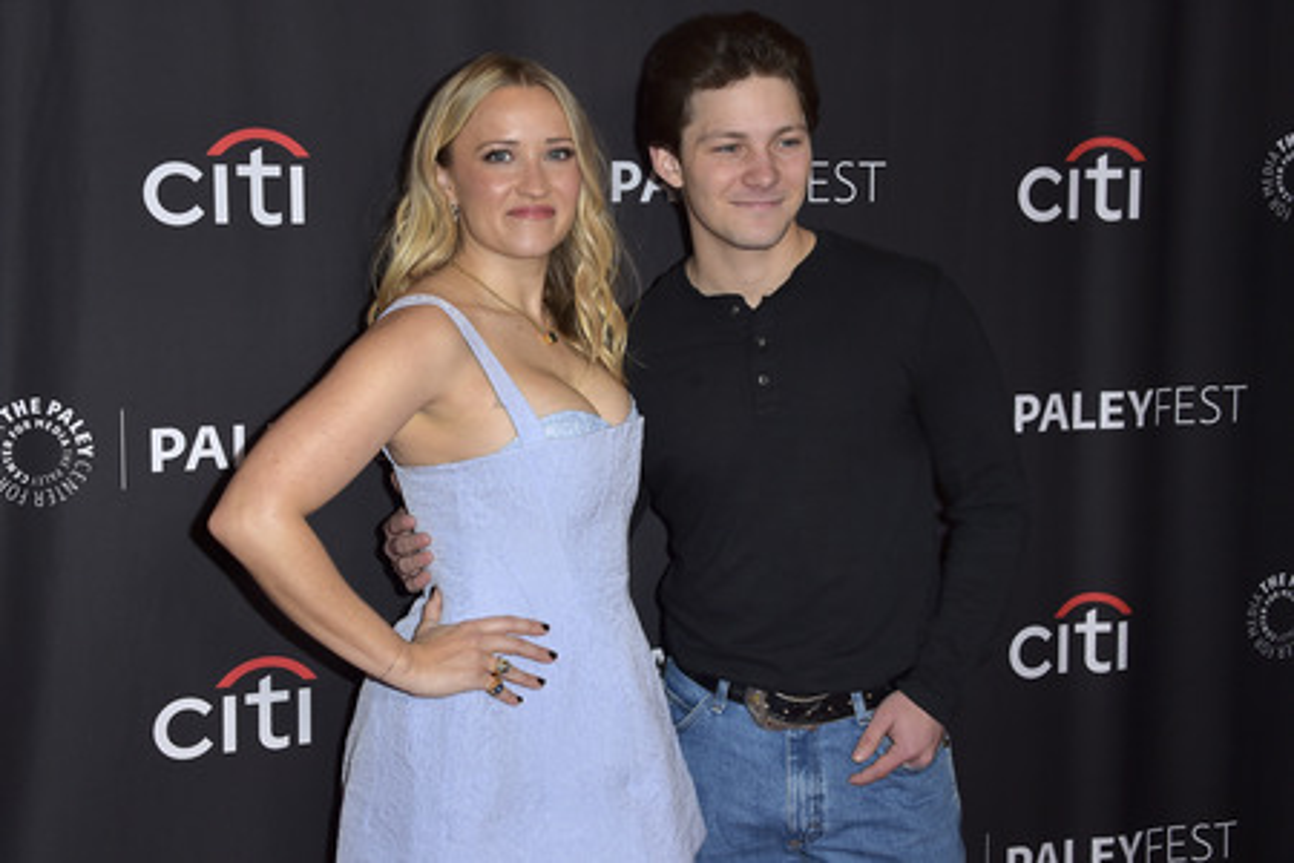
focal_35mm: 48
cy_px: 432
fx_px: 1725
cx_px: 647
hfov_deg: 41.1
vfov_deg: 28.1
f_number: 6.3
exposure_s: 1/200
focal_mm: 48
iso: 320
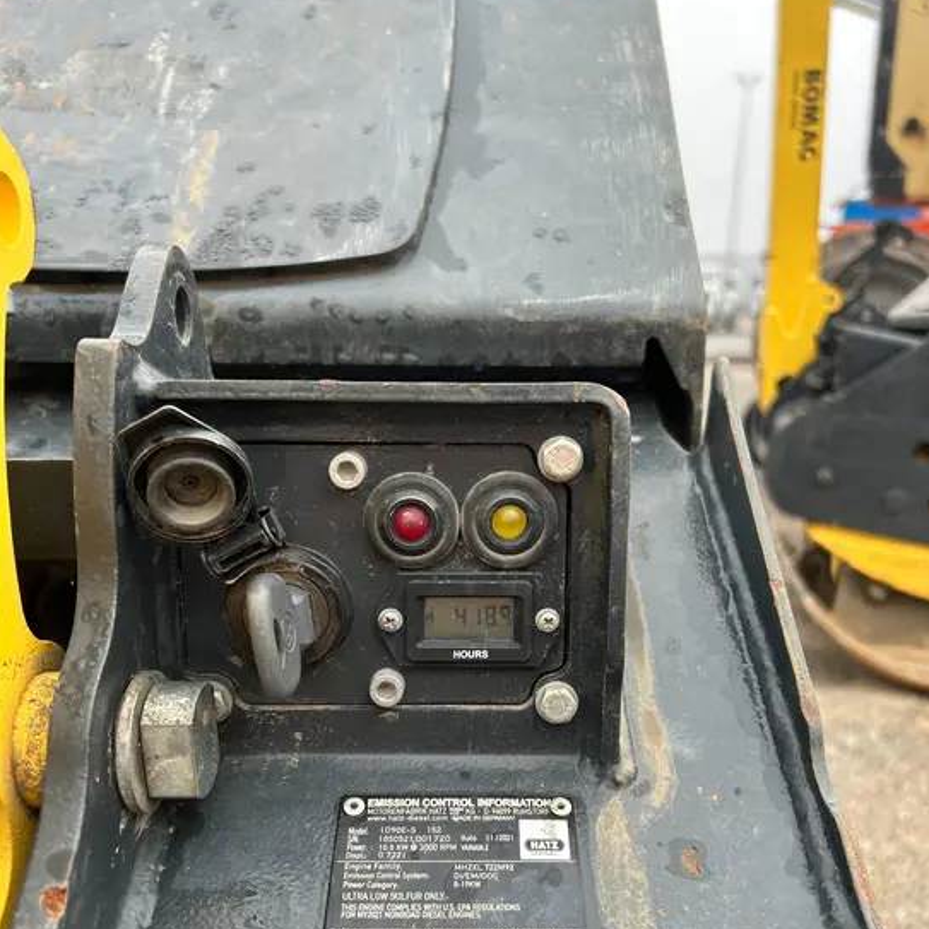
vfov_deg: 52.0
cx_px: 469
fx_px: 941
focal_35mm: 31
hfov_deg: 52.5
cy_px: 579
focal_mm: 5.7
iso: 50
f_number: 1.5
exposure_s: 1/319
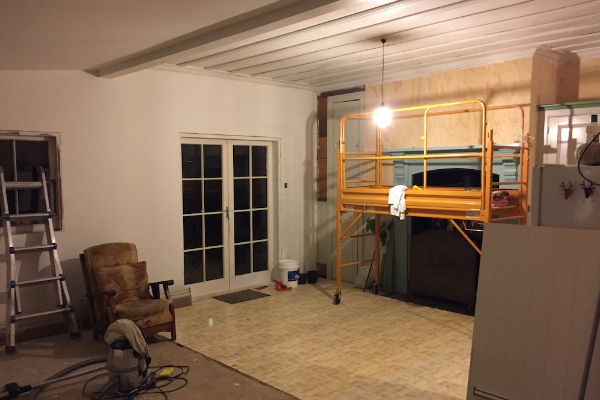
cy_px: 217
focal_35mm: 31
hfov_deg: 60.3
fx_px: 517
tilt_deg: -5.3
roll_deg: +0.0
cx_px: 302
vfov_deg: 42.3
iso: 250
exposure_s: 1/17
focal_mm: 4.15
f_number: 2.2
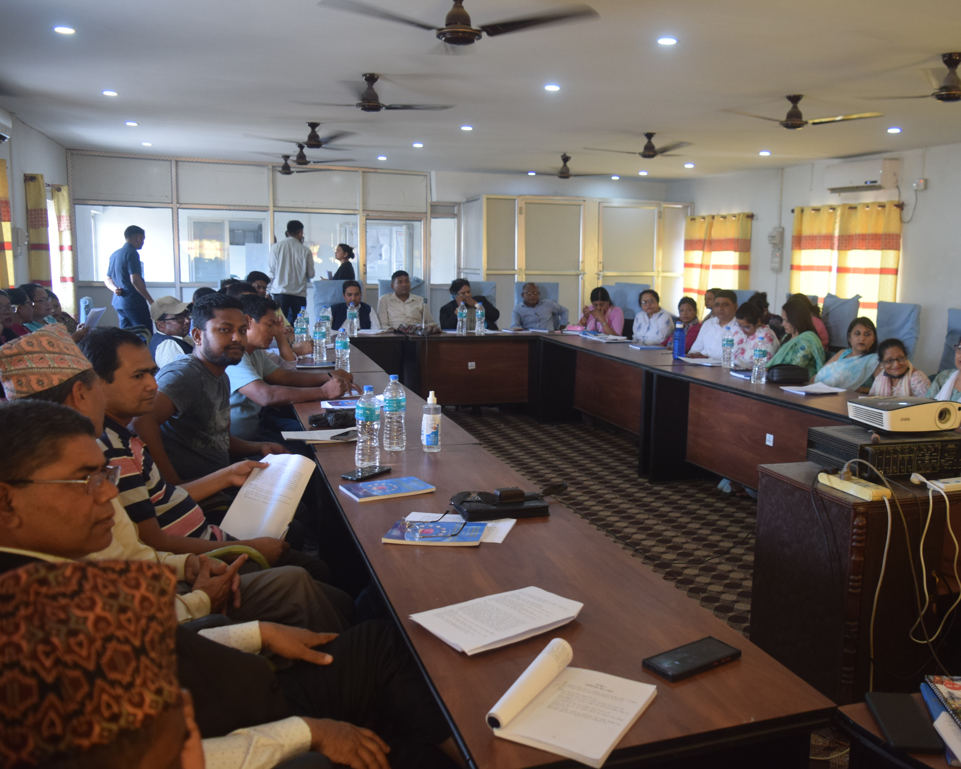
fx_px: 882
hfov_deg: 56.8
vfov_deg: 47.1
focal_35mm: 31
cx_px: 573
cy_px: 388
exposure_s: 1/60
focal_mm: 18
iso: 800
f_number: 3.5
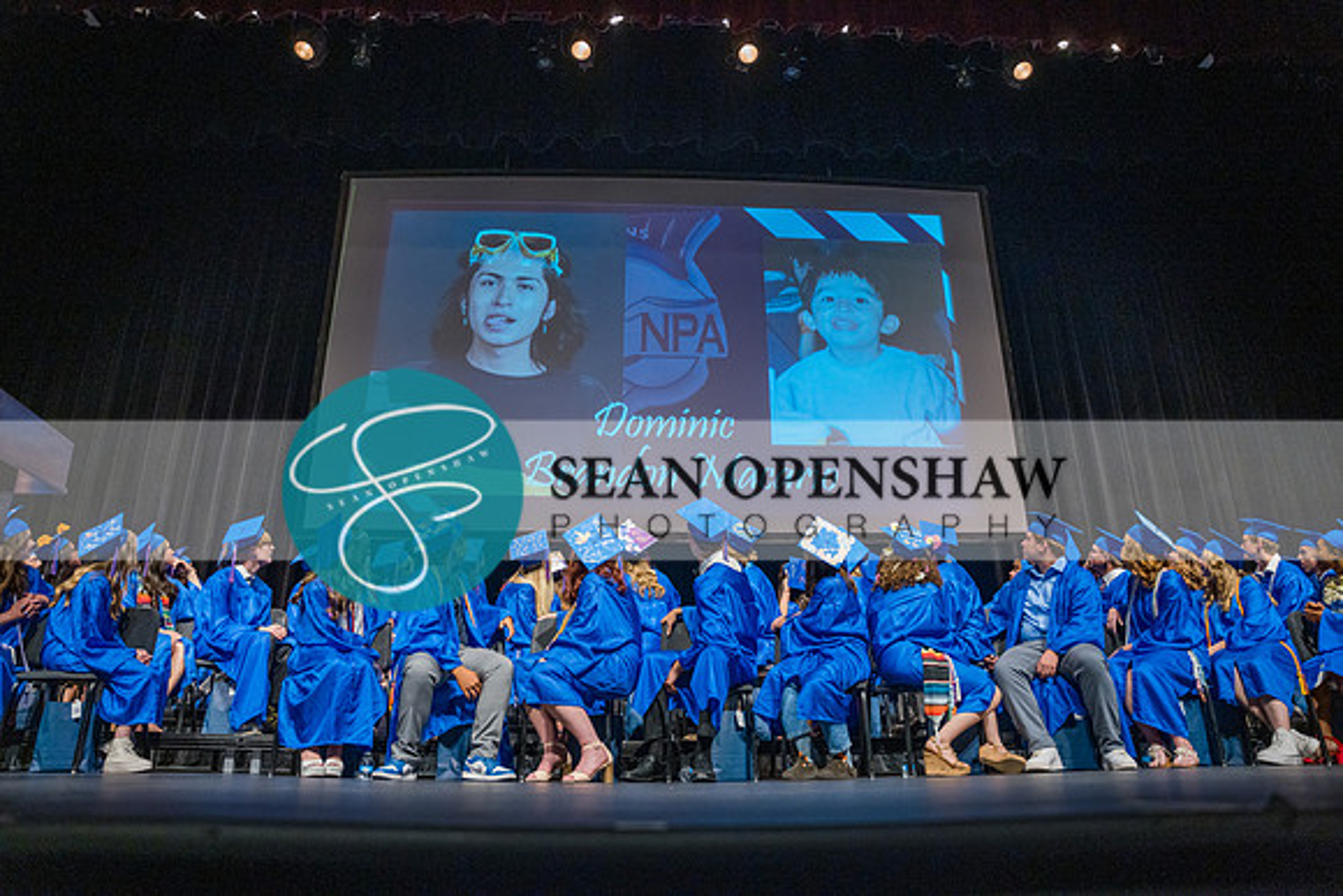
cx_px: 672
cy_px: 448
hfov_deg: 73.7
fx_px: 896
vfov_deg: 53.2
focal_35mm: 24
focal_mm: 24
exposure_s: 1/160
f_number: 2.8
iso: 2500
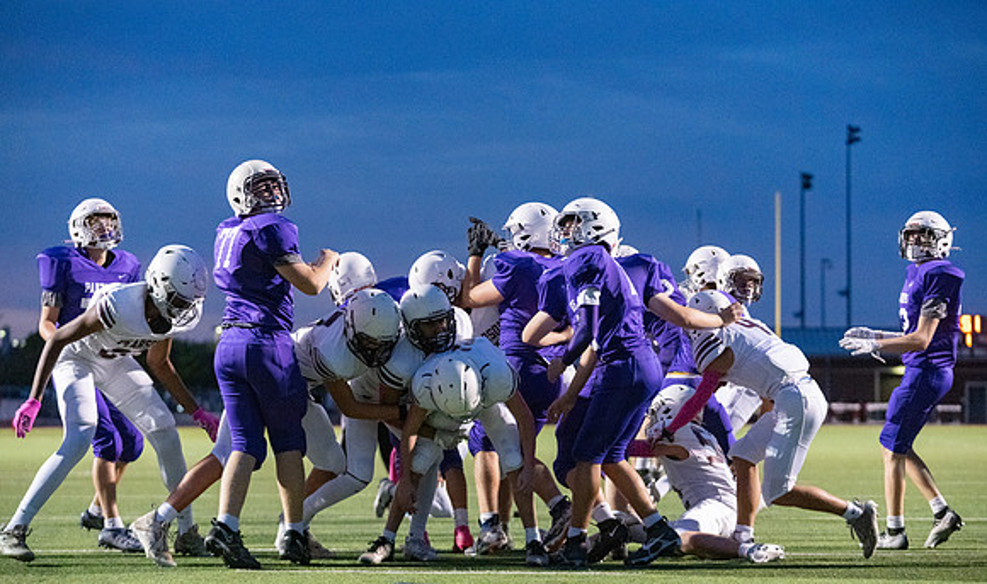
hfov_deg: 20.5
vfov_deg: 12.2
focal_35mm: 103
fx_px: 2733
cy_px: 330
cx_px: 495
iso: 12800
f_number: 2.8
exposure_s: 1/1250
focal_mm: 96
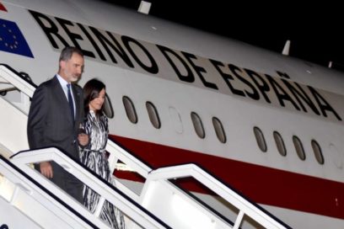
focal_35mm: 112
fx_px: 1070
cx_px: 172
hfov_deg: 18.3
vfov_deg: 12.2
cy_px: 114
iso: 1250
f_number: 2.8
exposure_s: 1/200
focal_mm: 112
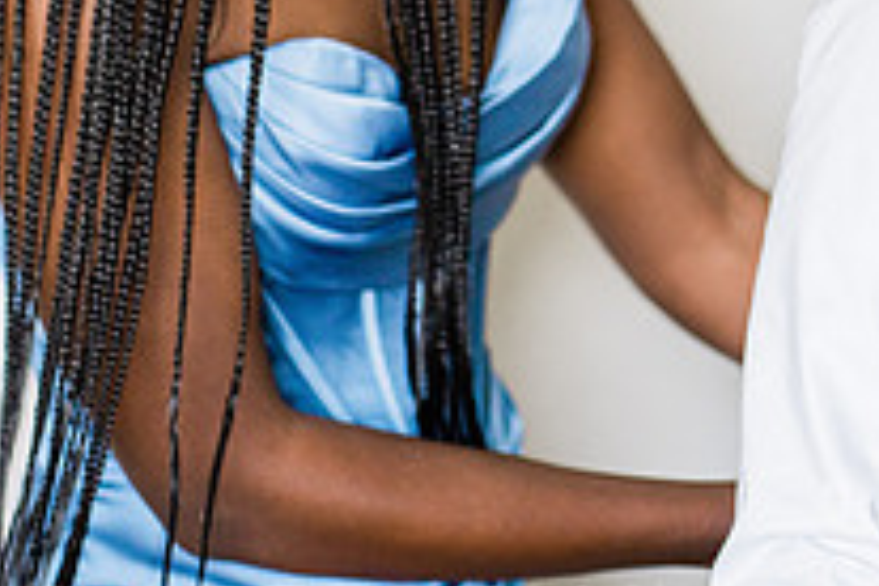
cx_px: 913
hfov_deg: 8.6
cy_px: -104
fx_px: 5811
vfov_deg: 5.7
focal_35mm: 238
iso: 400
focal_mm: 85
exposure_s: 1/160
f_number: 2.2
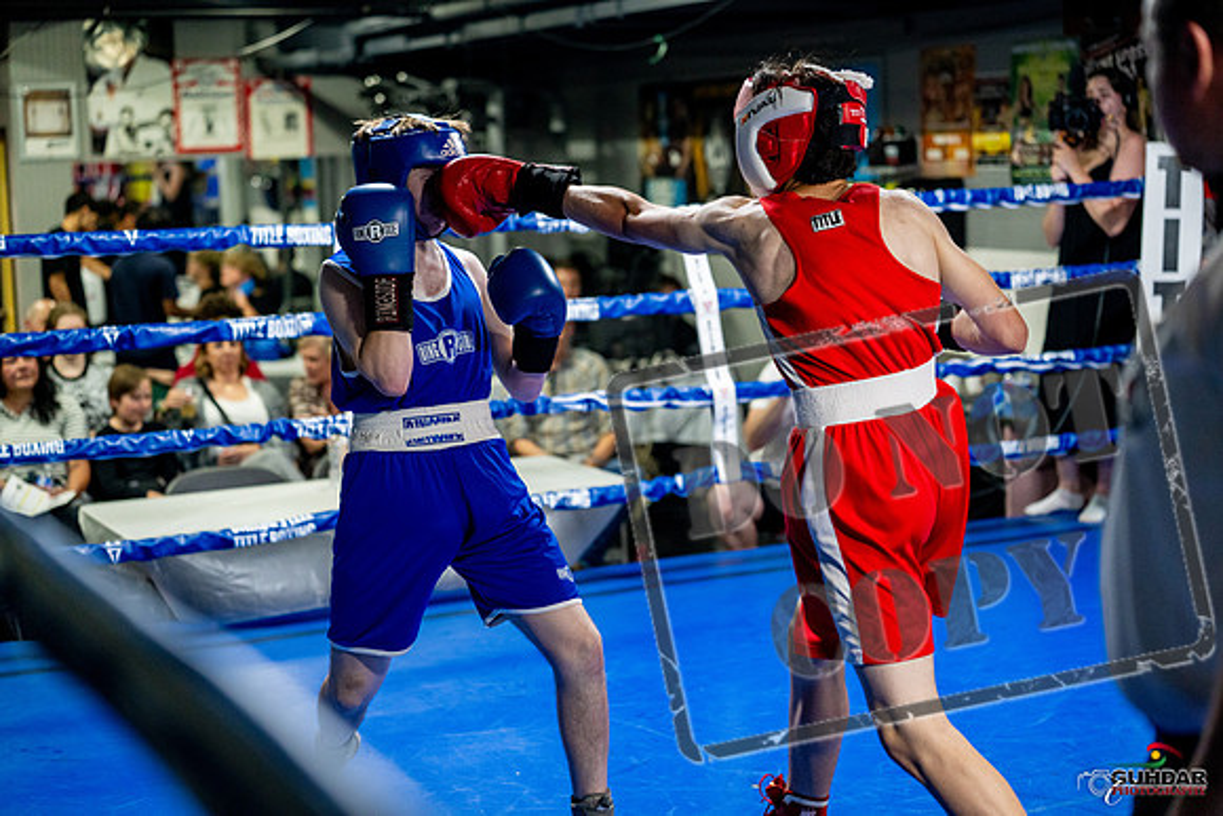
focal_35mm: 60
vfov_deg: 22.6
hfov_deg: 33.4
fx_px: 2039
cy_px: 408
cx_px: 612
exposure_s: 1/1000
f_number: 2
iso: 4000
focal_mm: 60
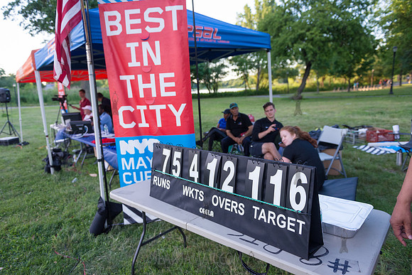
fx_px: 275
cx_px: 206
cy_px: 138
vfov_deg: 53.2
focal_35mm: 24
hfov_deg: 73.7
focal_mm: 24
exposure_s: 1/1600
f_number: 2.8
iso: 1600
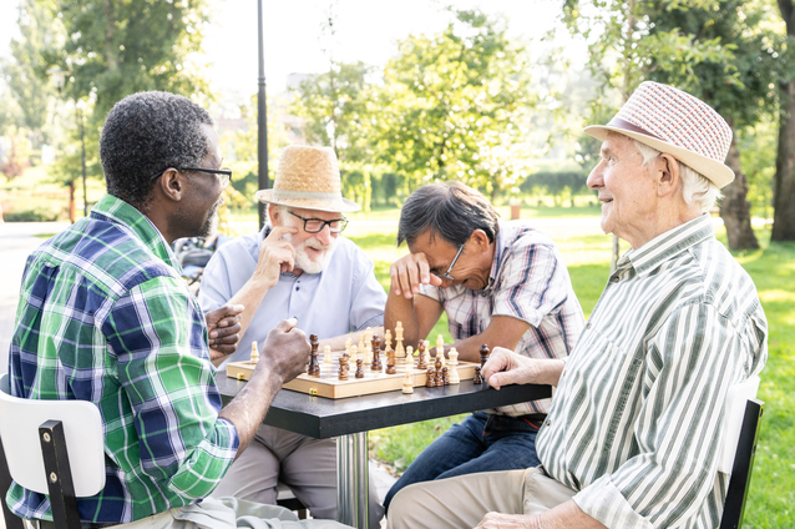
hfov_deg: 46.4
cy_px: 264
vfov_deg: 31.8
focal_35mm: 42
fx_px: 927
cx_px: 398
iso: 200
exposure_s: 1/200
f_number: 3.5
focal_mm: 28
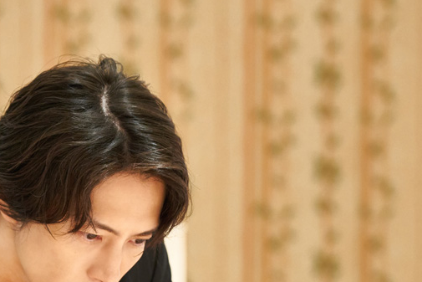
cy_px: 333
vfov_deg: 3.4
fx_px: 4725
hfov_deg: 5.1
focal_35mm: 403
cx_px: 114
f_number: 4
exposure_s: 1/320
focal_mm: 159
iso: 2000
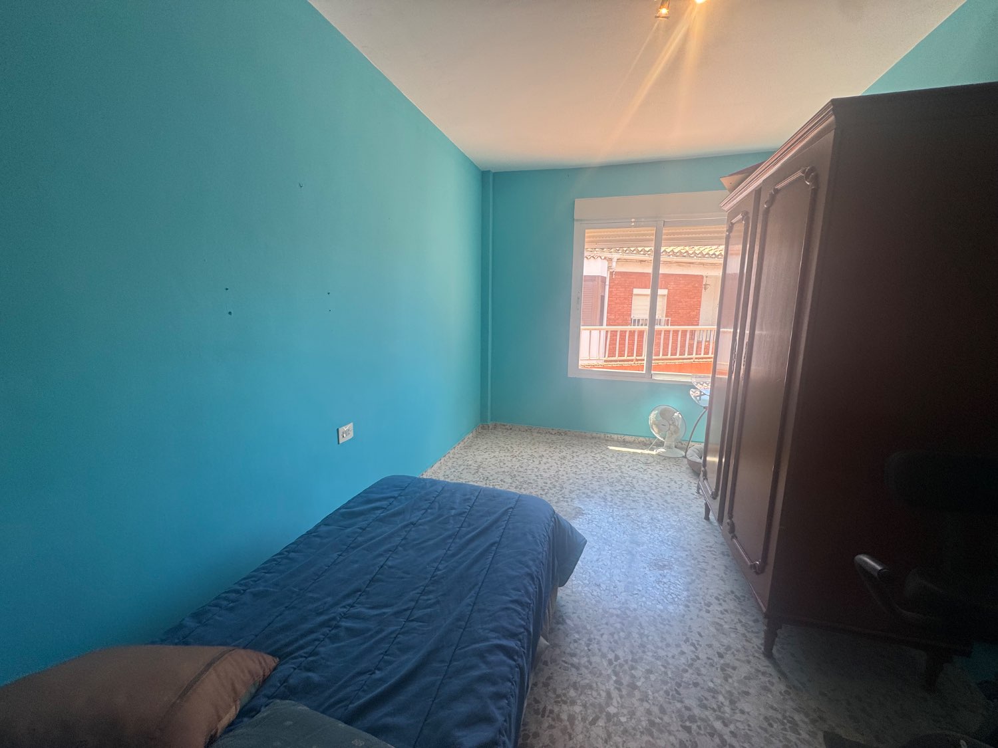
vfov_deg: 85.7
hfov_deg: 102.1
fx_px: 404
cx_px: 499
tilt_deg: -7.3
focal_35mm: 14
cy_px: 374
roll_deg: -0.6
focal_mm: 2.22
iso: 40
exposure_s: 1/99
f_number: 2.2
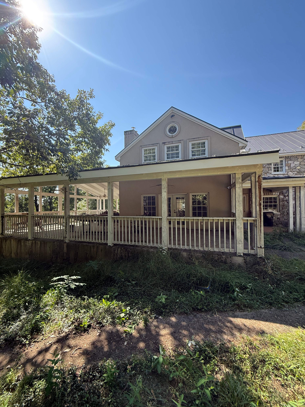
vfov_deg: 102.1
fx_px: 164
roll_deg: +0.0
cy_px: 204
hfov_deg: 85.7
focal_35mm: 14
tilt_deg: +2.4
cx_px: 152
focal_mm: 2.22
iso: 64
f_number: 2.2
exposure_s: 1/405
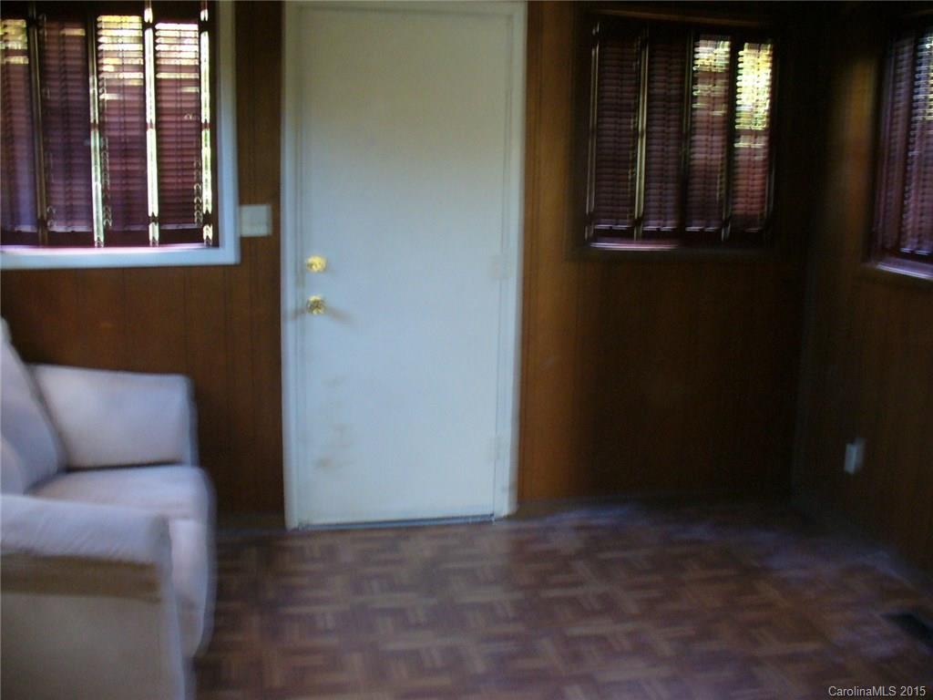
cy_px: 350
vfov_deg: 38.7
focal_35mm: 37
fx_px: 997
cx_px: 466
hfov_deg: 50.1
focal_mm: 6.1
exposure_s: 1/4
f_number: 2.8
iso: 200
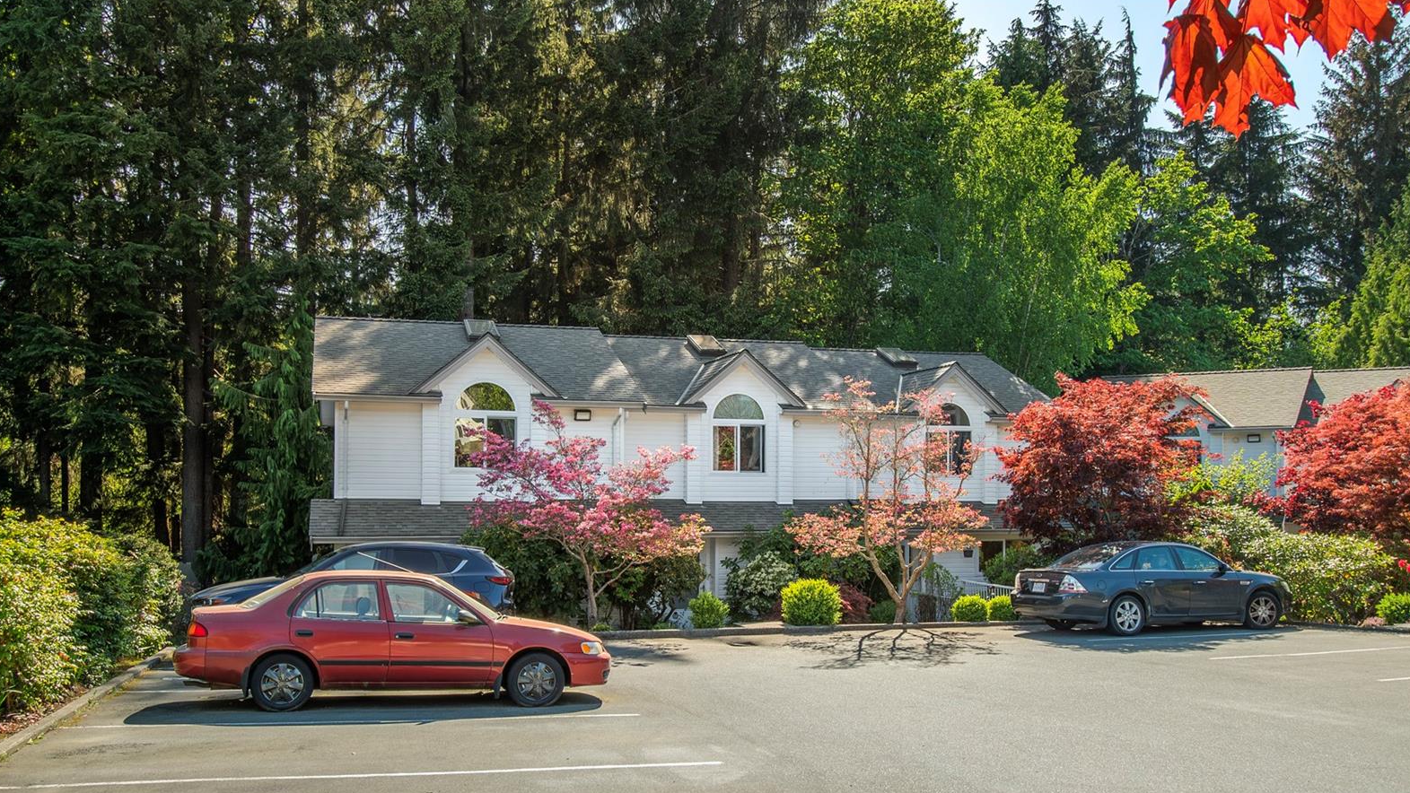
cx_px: 705
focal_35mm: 32
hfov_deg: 61.0
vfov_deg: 36.6
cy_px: 471
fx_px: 1197
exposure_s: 1/500
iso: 250
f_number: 8
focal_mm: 20
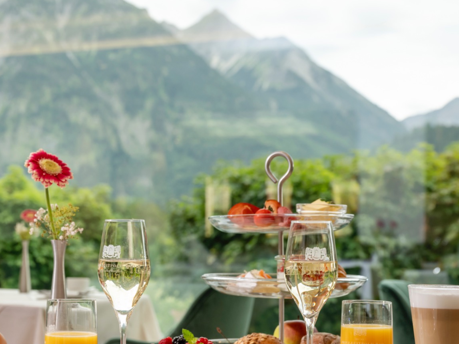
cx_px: 141
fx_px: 955
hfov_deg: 26.8
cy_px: 213
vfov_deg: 20.4
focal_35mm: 72
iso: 320
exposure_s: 1/60
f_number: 5.6
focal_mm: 43
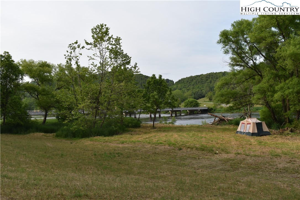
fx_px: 300
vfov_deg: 36.9
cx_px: 150
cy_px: 100
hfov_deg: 53.1
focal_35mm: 36
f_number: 8
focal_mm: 24
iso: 100
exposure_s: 1/200
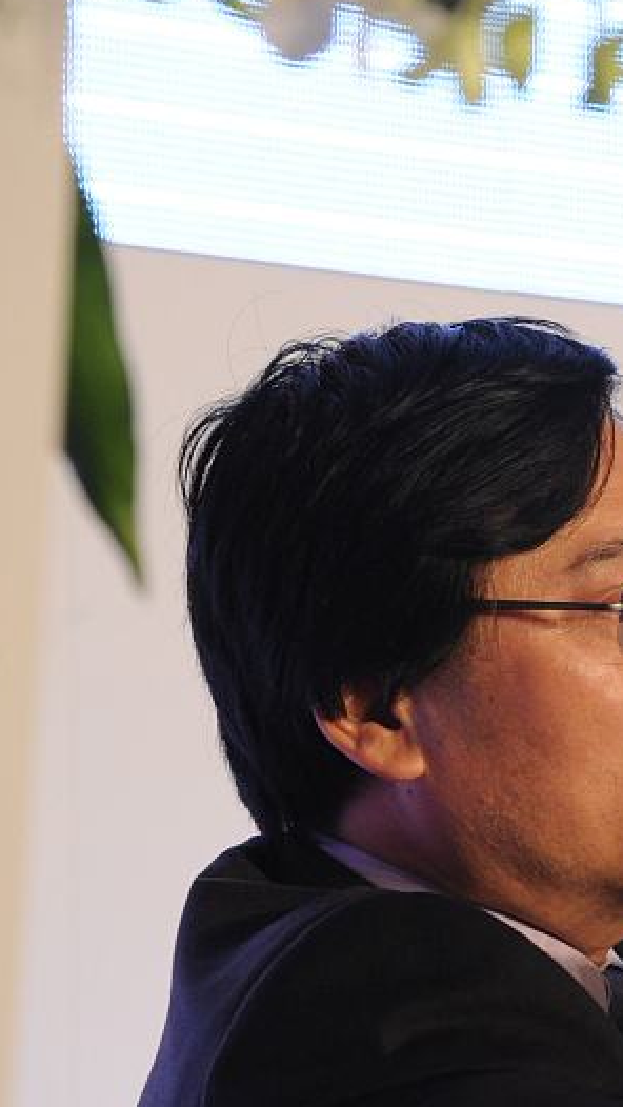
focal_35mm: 382
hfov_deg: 3.2
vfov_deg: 5.6
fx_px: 11215
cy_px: 774
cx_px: 1242
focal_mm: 160
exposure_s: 1/160
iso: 1600
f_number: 5.6
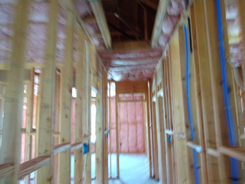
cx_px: 122
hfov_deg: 81.7
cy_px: 92
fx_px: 142
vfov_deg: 66.0
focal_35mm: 20
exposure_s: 1/20
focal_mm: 3.54
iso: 766
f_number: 2
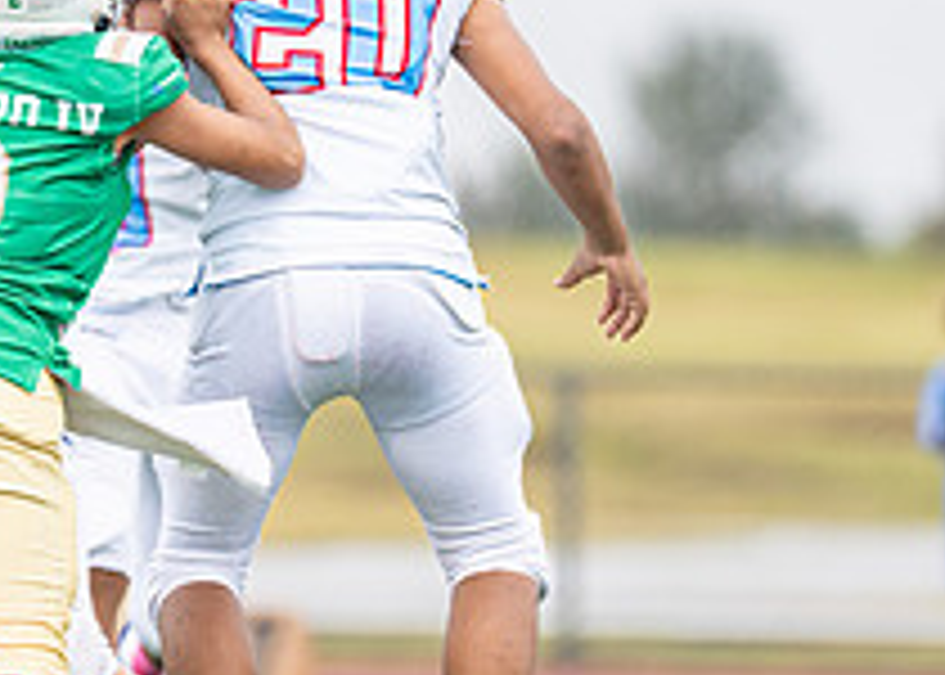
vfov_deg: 2.0
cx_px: 82
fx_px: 19029
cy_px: 153
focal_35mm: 709
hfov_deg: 2.8
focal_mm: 200
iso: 400
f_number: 2.8
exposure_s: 1/1000
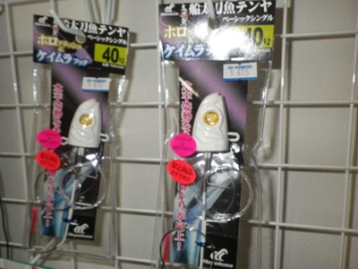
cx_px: 179
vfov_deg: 49.7
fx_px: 290
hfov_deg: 63.4
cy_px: 134
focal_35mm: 28
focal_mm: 5
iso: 200
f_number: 4.2
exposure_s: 1/50
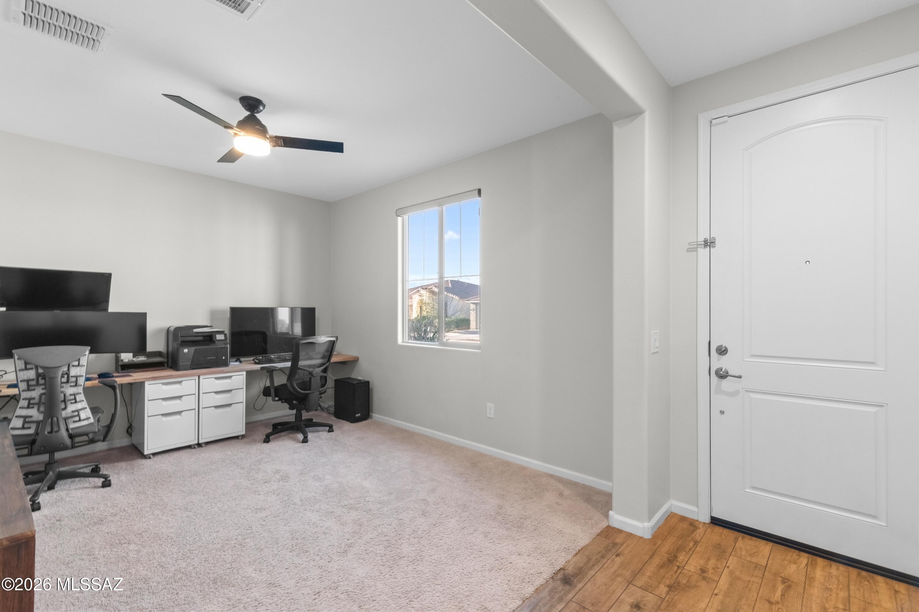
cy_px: 306
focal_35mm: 16
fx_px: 408
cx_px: 460
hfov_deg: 96.8
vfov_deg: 73.7
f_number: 22
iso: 800
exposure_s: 1/1.25
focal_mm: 16
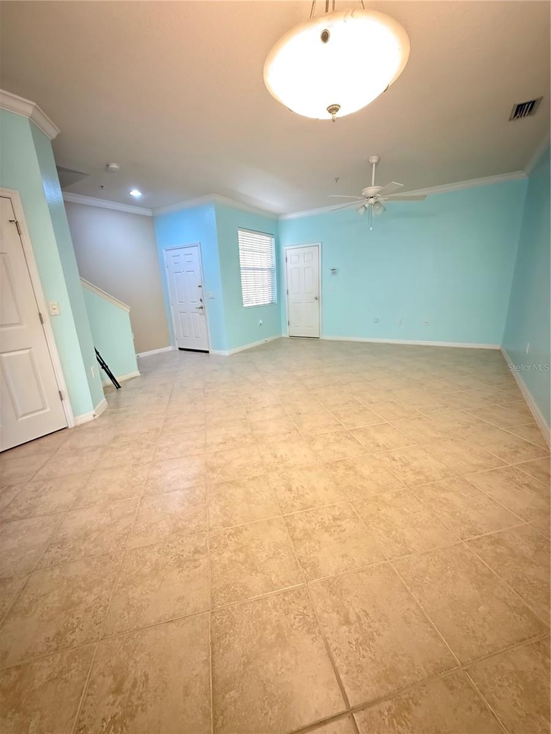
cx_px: 276
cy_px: 367
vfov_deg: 102.1
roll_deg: +2.7
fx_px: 297
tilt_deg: -14.5
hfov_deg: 85.7
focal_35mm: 14
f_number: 2.2
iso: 2500
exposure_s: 1/29
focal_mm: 2.22
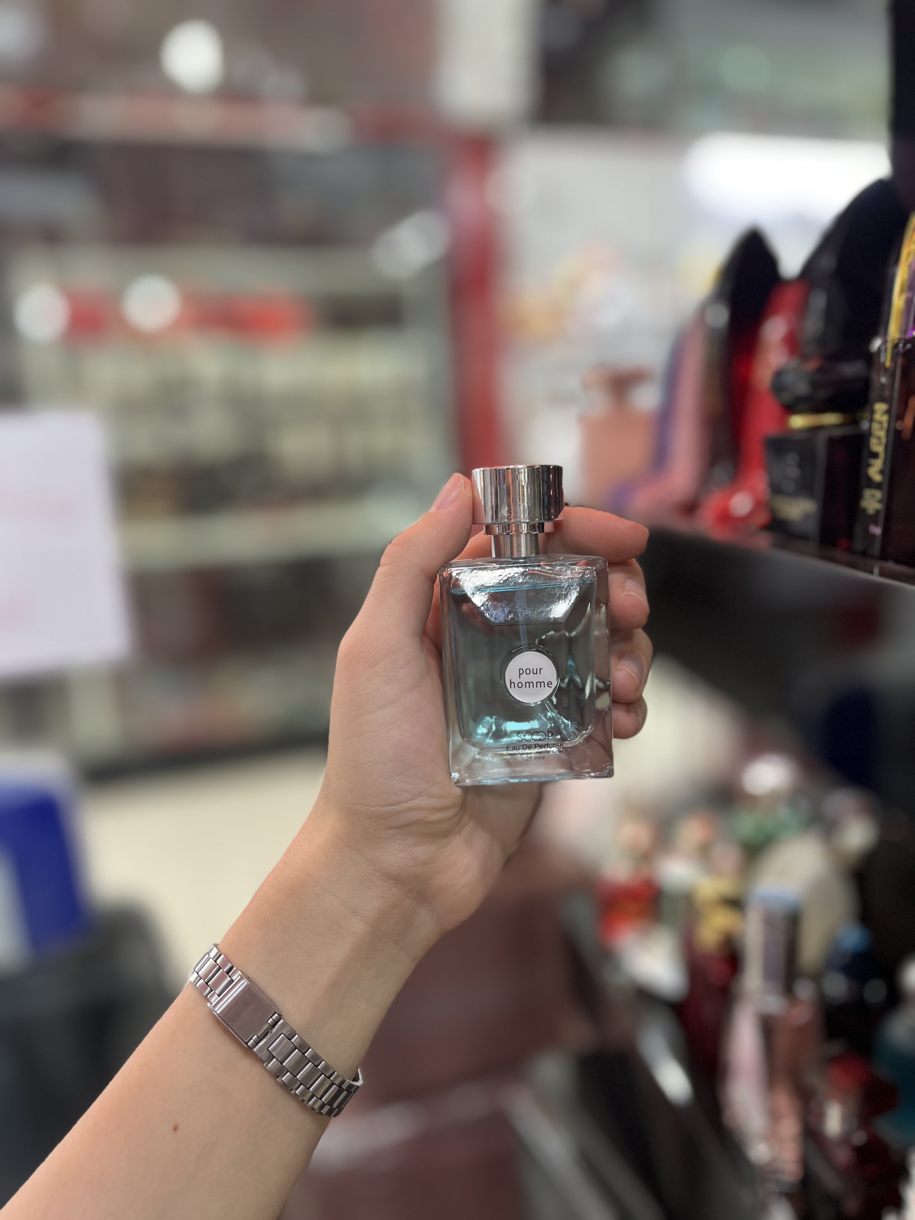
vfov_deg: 67.3
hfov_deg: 53.1
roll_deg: +2.8
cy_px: 610
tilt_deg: -11.6
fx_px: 916
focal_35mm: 26
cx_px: 458
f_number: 1.6
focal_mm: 5.1
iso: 100
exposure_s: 1/100
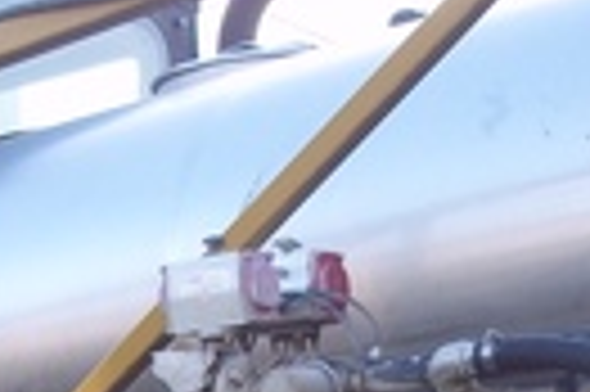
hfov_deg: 12.8
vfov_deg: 8.6
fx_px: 2553
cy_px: 586
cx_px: -126
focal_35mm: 156
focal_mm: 6.5
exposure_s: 1/80
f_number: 3.1
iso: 80
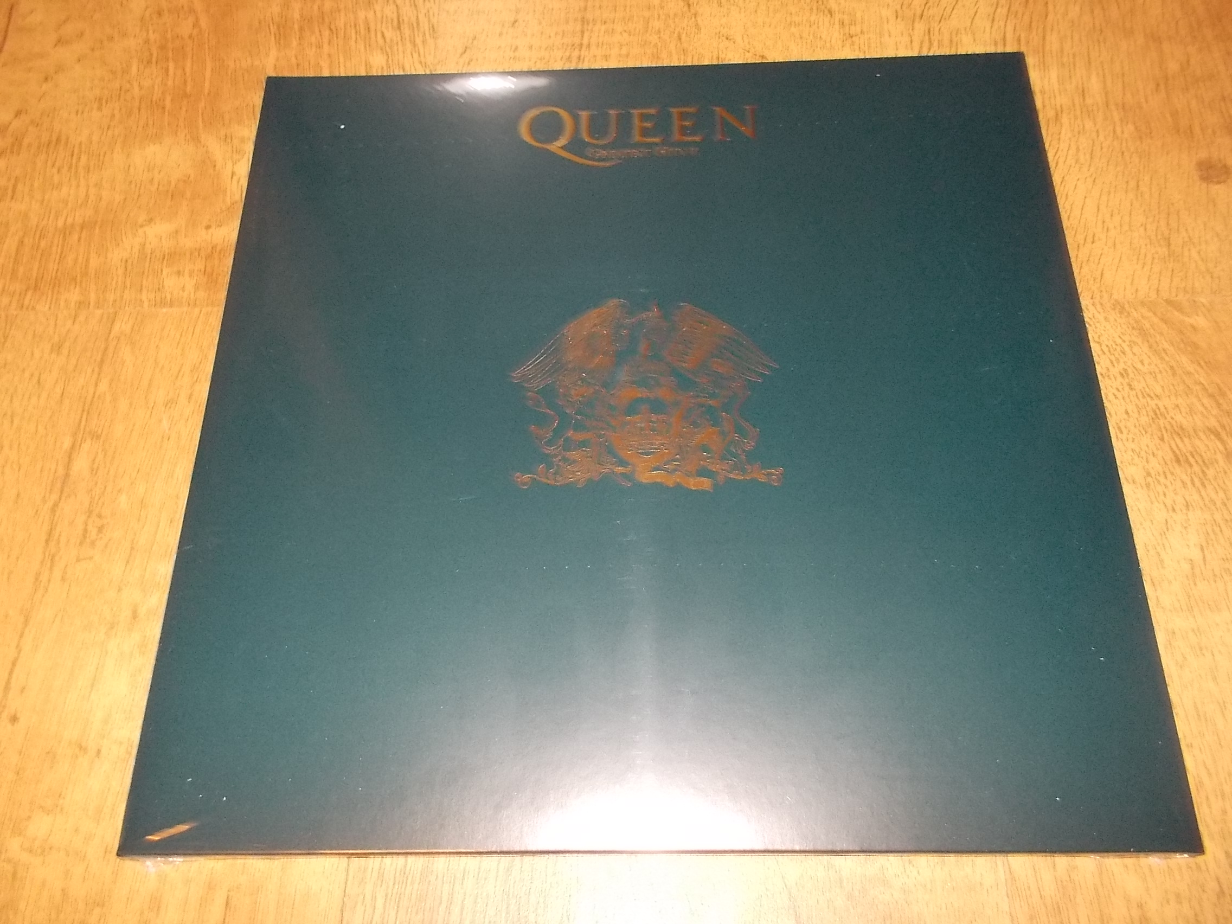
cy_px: 462
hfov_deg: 61.7
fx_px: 1032
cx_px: 616
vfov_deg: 48.2
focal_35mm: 29
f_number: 3.3
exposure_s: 1/30
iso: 320
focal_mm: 4.1
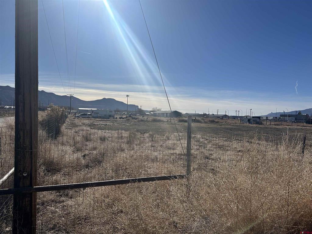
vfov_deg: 56.8
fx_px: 216
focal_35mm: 24
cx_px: 156
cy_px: 117
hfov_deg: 71.6
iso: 80
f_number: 1.78
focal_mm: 6.86
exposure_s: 1/13699
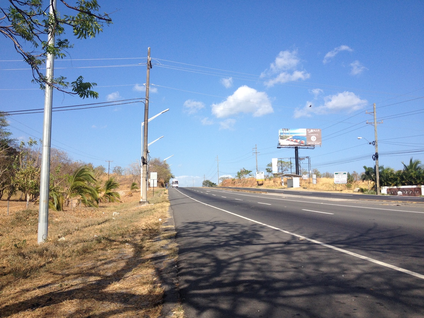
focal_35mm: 35
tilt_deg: +3.8
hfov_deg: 52.6
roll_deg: +0.3
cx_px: 212
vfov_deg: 40.7
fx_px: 429
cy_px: 159
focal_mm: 4.28
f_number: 2.4
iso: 50
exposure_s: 1/2045
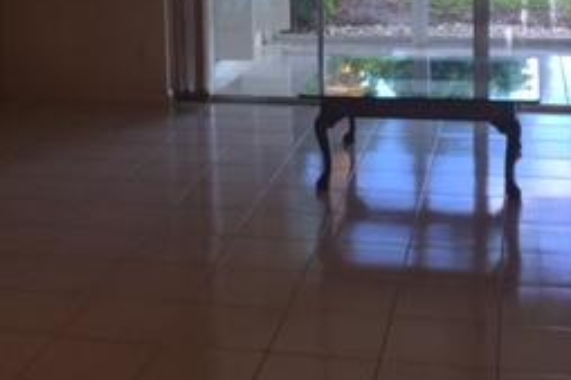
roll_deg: +0.4
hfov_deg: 26.6
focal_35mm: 76
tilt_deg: -6.1
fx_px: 1205
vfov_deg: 17.6
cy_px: 20
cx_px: 234
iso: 32
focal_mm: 4.15
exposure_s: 1/60
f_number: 2.2
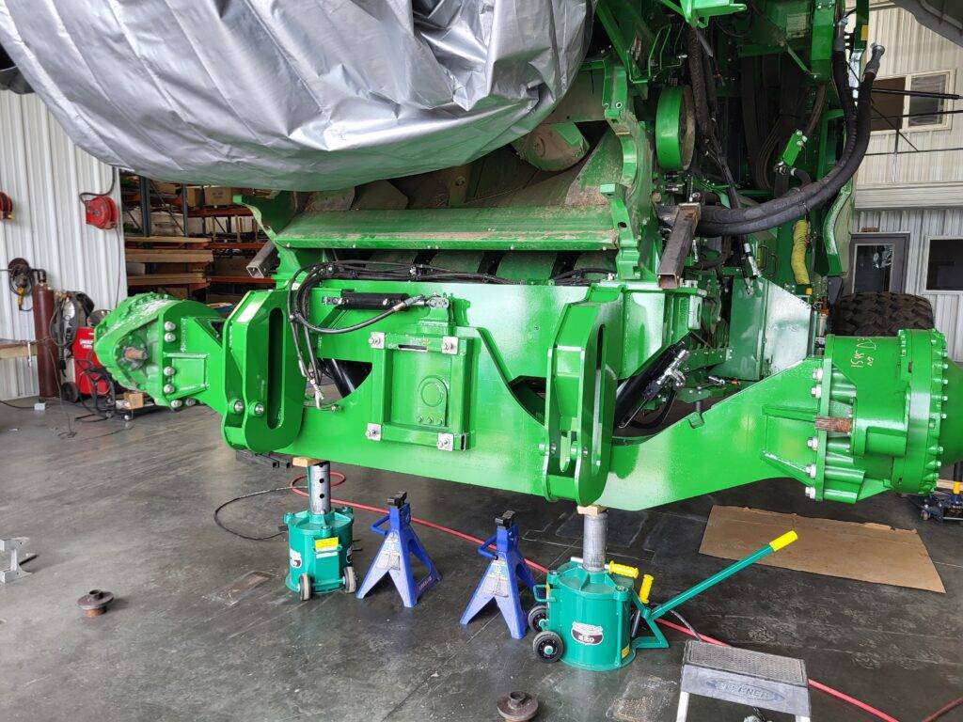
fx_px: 723
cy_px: 361
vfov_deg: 53.1
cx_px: 482
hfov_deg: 67.3
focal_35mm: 26
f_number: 1.8
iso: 64
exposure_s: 1/120
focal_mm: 5.4
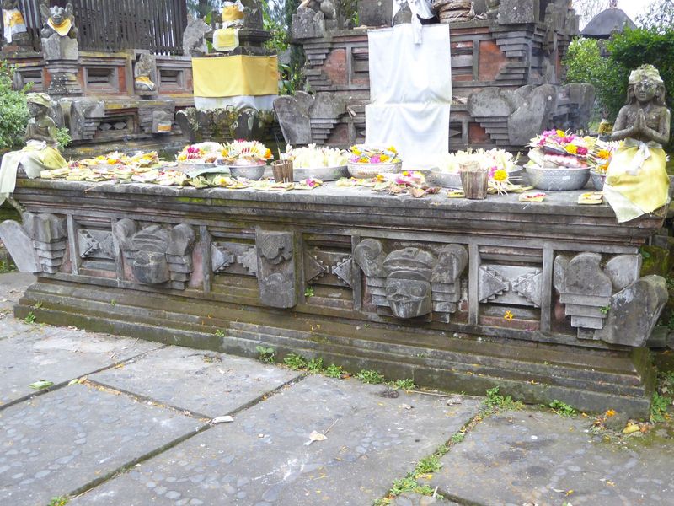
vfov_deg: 36.8
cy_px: 253
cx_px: 337
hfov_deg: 47.9
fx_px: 759
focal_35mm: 39
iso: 160
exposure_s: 1/60
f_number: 3.7
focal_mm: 6.7
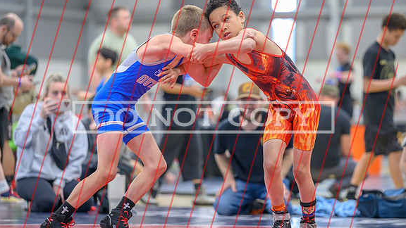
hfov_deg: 11.9
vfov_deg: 6.7
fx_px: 1949
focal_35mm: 181
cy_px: 106
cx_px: 215
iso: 2500
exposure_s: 1/640
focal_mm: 150
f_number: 2.8
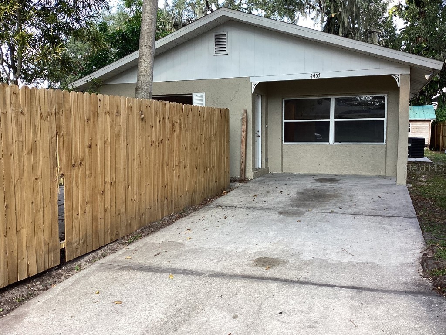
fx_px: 399
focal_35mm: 31
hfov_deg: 58.4
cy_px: 168
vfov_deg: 45.4
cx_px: 223
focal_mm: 3.3
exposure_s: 1/145
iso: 25
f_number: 2.4
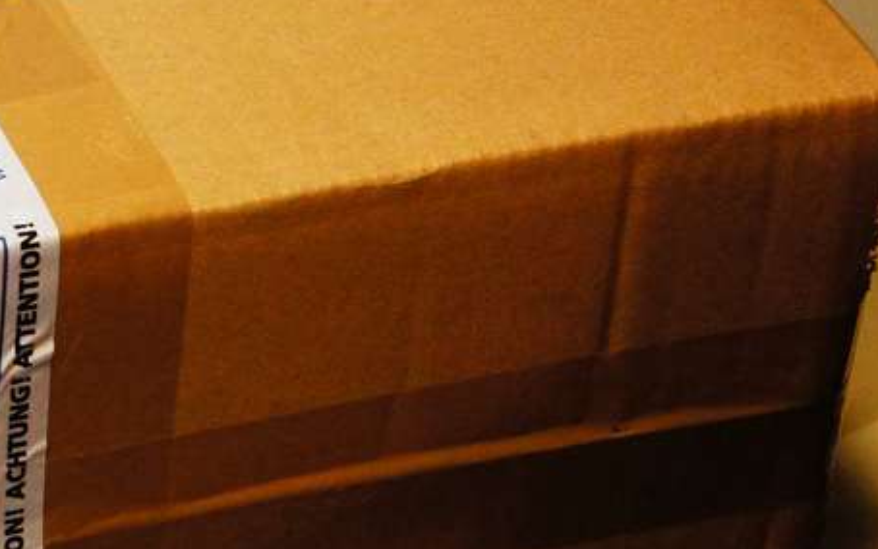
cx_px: -242
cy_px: 320
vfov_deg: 5.9
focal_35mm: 222
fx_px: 5322
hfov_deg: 9.3
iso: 1600
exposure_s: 1/5
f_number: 18
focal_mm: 55
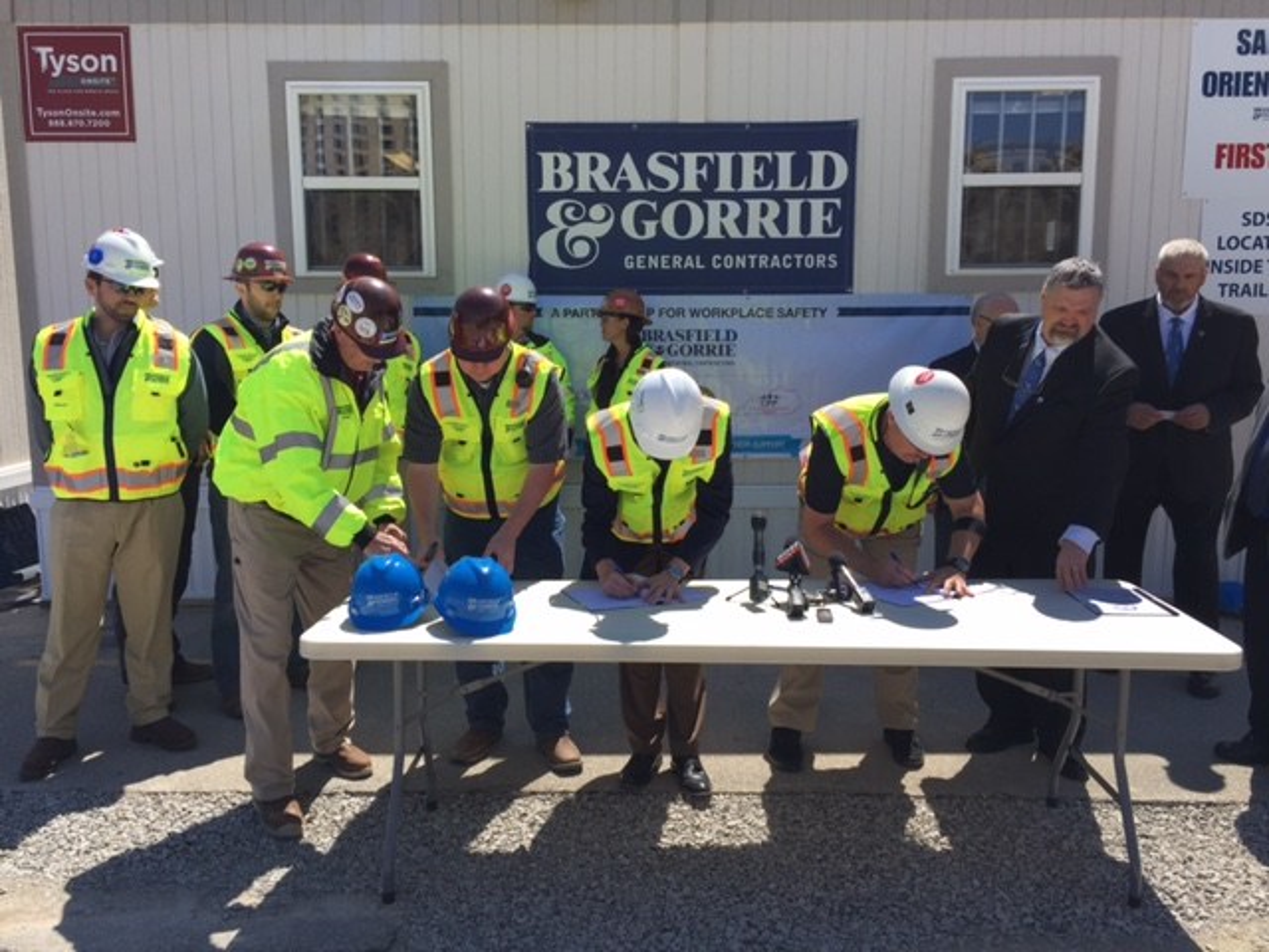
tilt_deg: -7.5
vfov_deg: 48.2
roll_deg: -0.6
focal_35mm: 29
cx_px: 634
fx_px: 1063
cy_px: 476
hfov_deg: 61.7
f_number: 2.2
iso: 32
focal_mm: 4.15
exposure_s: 1/1582
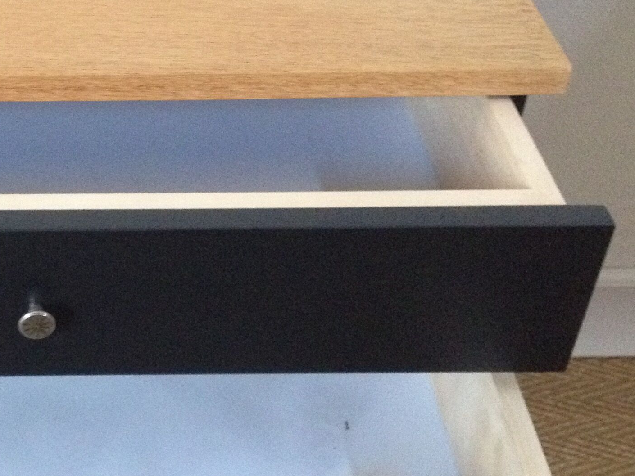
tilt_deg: -40.5
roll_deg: -1.8
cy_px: 313
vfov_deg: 18.2
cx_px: 44
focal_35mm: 81
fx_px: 1486
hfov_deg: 23.4
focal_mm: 4.28
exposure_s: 1/15
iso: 500
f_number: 2.4
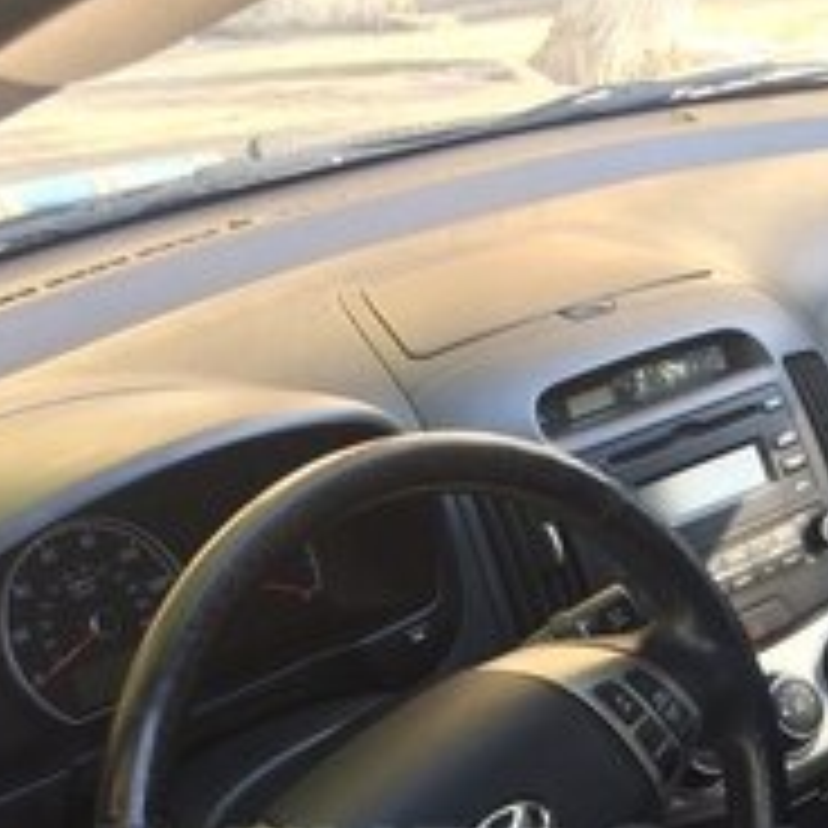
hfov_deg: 24.8
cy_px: 878
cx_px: 572
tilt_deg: -31.9
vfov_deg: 23.7
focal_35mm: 69
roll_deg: +7.4
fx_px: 1867
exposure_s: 1/50
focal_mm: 4.15
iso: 50
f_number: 2.2
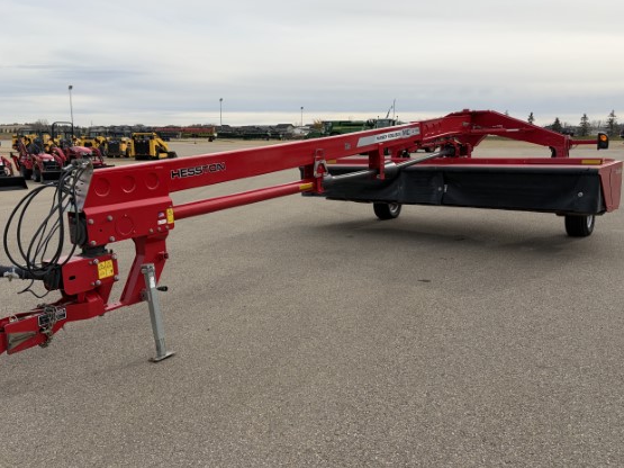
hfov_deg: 60.0
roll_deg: +0.0
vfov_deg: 46.8
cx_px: 300
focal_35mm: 30
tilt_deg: -8.4
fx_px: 541
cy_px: 223
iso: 50
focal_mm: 5.96
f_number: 1.6
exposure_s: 1/2865
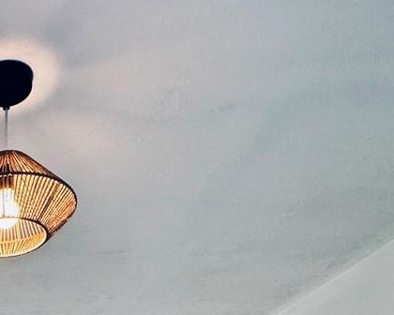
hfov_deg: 30.3
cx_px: -84
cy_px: 533
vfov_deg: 21.5
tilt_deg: -2.0
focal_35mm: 52
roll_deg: -0.2
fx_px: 606
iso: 200
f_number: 2.2
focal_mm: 2.22
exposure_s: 1/120
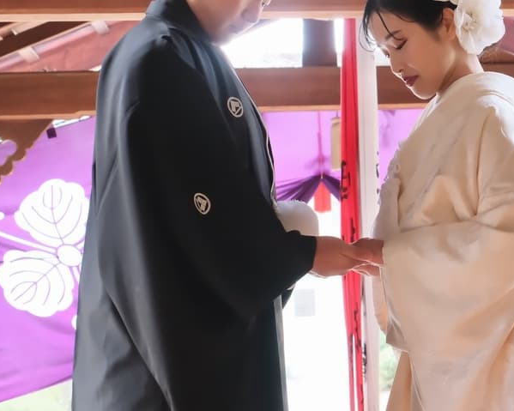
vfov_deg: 15.9
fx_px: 1475
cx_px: 408
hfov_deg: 19.6
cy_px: 219
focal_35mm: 97
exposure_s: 1/30
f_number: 4
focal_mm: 28.4
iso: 3200
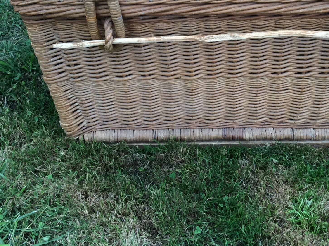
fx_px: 541
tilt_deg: -39.0
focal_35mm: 57
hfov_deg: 33.7
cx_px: 199
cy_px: 36
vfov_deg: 25.0
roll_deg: -2.7
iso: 40
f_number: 2.4
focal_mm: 3.3
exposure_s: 1/100
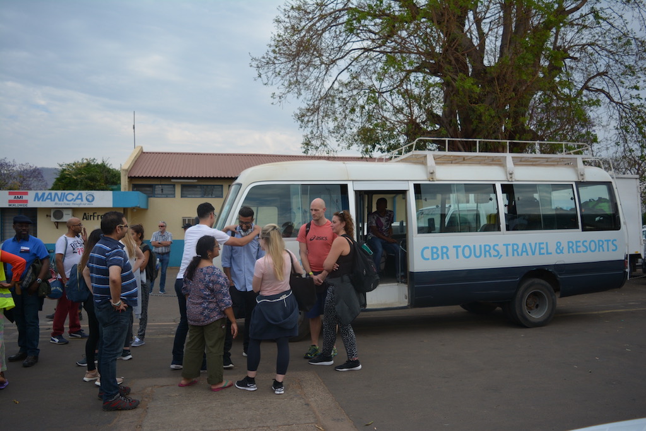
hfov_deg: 67.4
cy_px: 216
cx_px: 323
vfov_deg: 47.9
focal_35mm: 27
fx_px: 485
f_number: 3.5
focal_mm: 18
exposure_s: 1/500
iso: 100
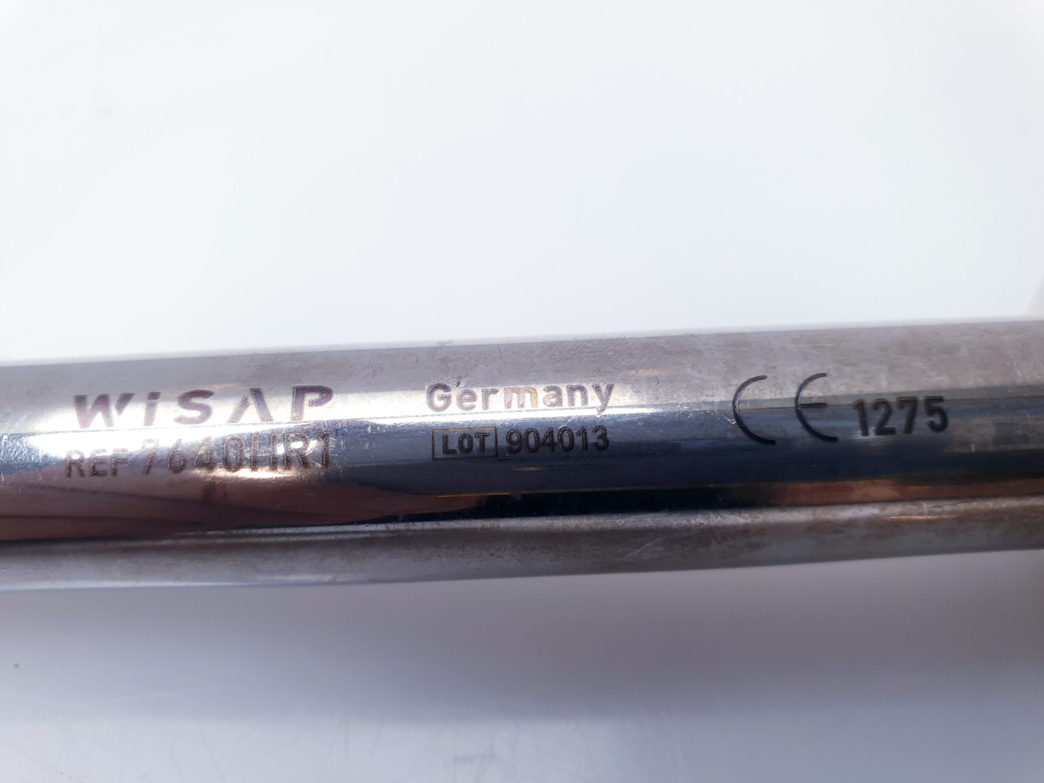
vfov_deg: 53.1
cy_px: 392
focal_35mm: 26
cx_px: 522
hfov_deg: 67.3
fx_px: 784
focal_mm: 4.3
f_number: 2.4
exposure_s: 1/50
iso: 64
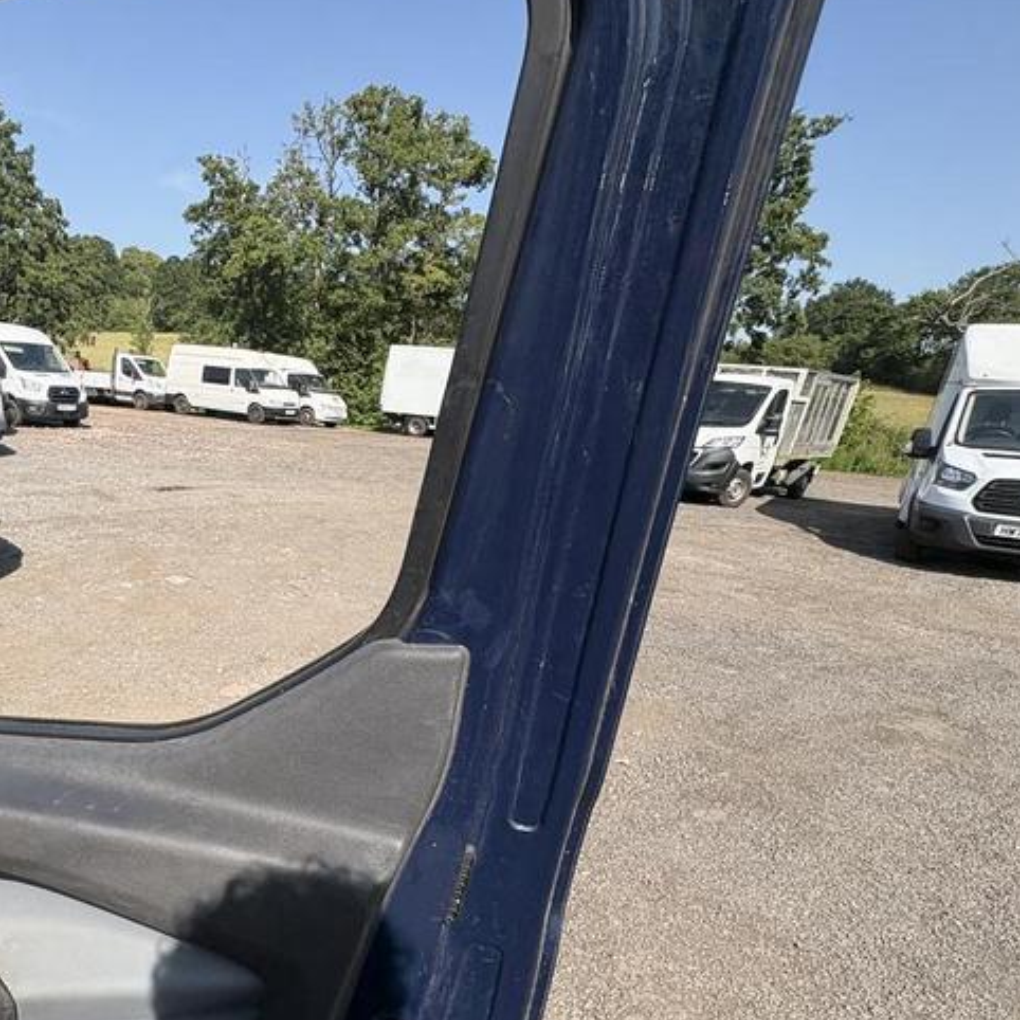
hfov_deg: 63.7
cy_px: 681
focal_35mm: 23
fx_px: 767
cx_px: 267
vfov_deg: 65.5
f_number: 2.2
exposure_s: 1/1198
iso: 50
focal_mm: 2.22
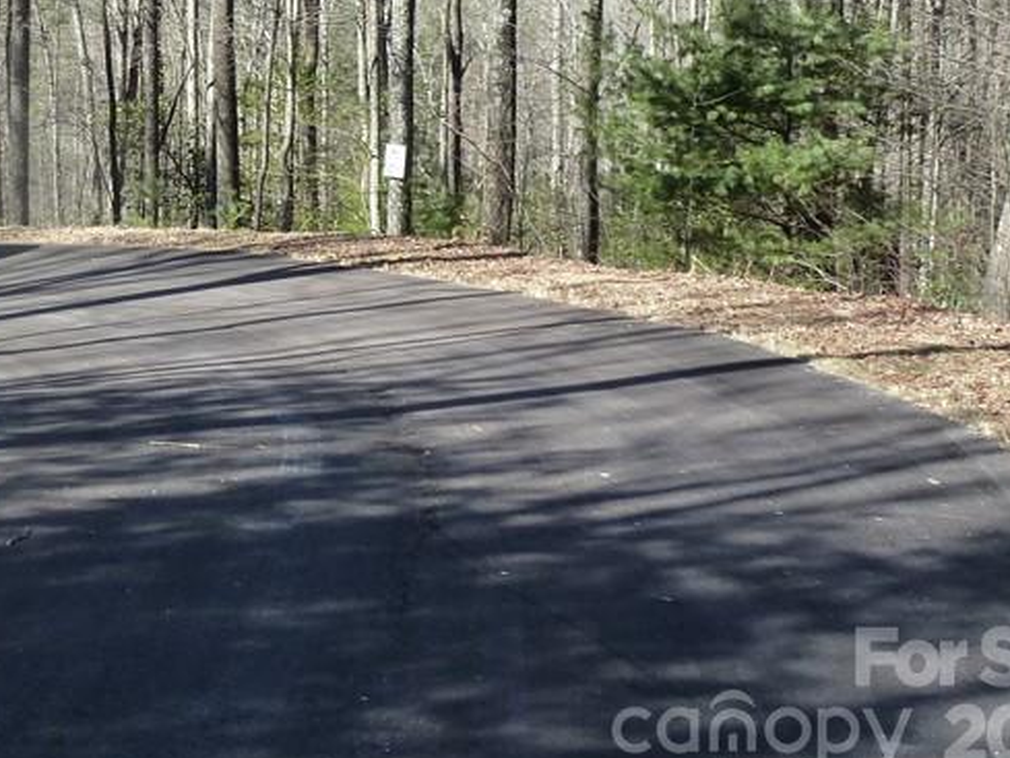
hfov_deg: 28.1
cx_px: 138
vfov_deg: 21.3
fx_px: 1955
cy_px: 27
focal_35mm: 67
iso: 125
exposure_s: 1/200
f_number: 4
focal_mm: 5.3
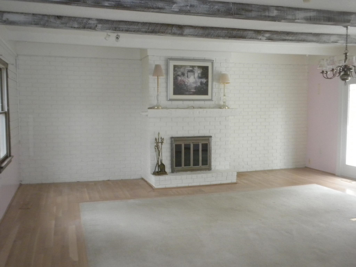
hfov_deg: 50.1
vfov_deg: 38.7
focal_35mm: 37
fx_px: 381
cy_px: 134
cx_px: 178
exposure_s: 1/33.5
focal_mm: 6.6
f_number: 3.5
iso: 400
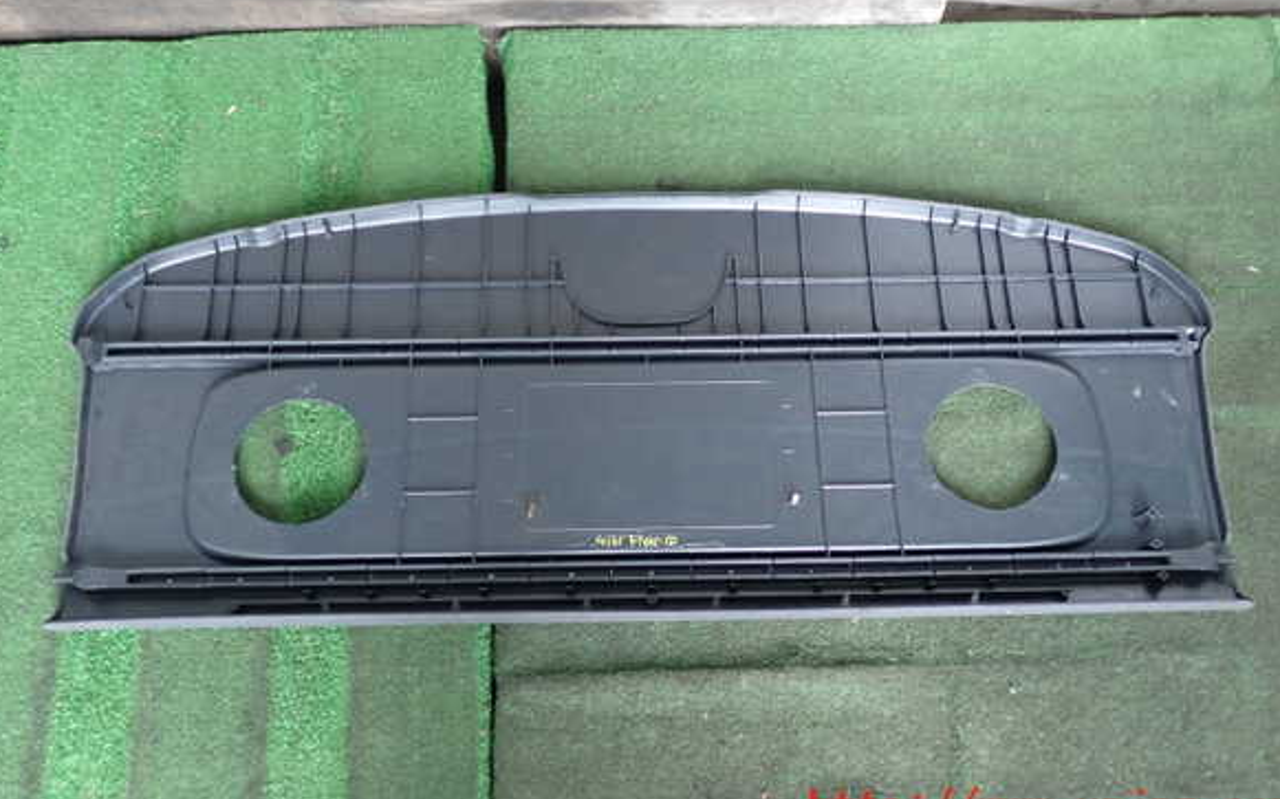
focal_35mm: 35
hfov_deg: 55.3
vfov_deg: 36.2
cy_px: 343
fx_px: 1221
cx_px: 646
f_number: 2.4
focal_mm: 5.79
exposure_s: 1/30
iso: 250
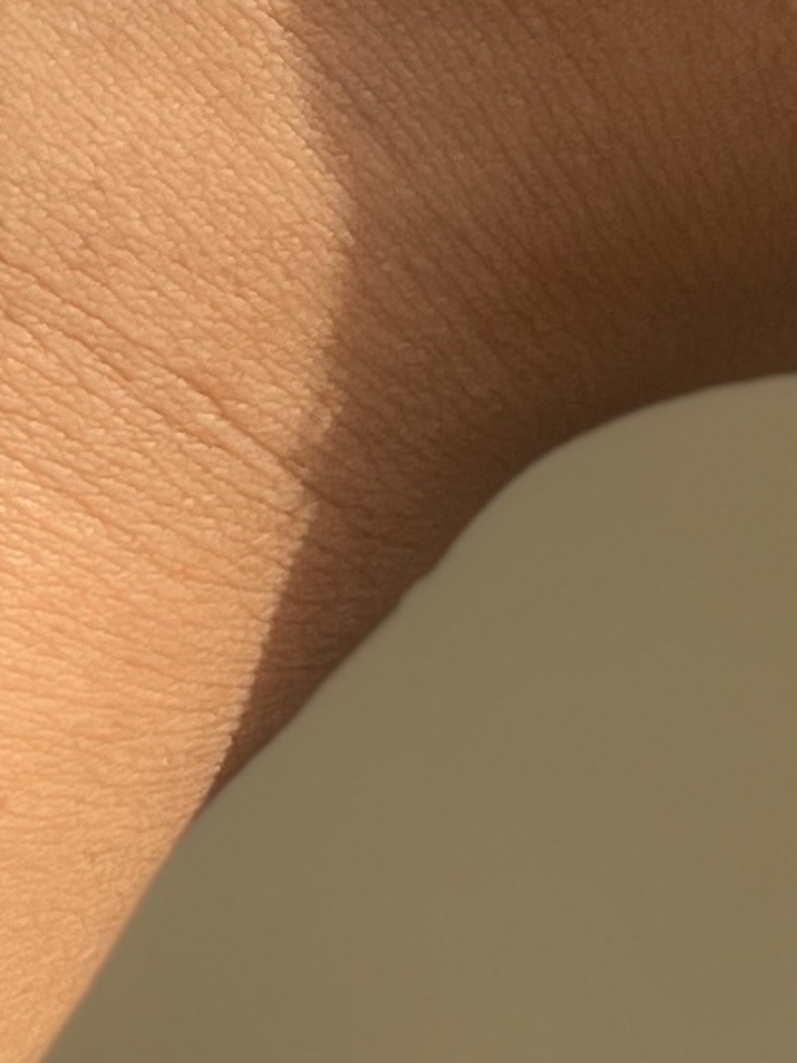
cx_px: 1469
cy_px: -1239
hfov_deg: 11.0
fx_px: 3839
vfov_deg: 13.1
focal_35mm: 125
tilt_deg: -75.8
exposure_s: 1/343
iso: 50
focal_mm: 5.1
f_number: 1.6
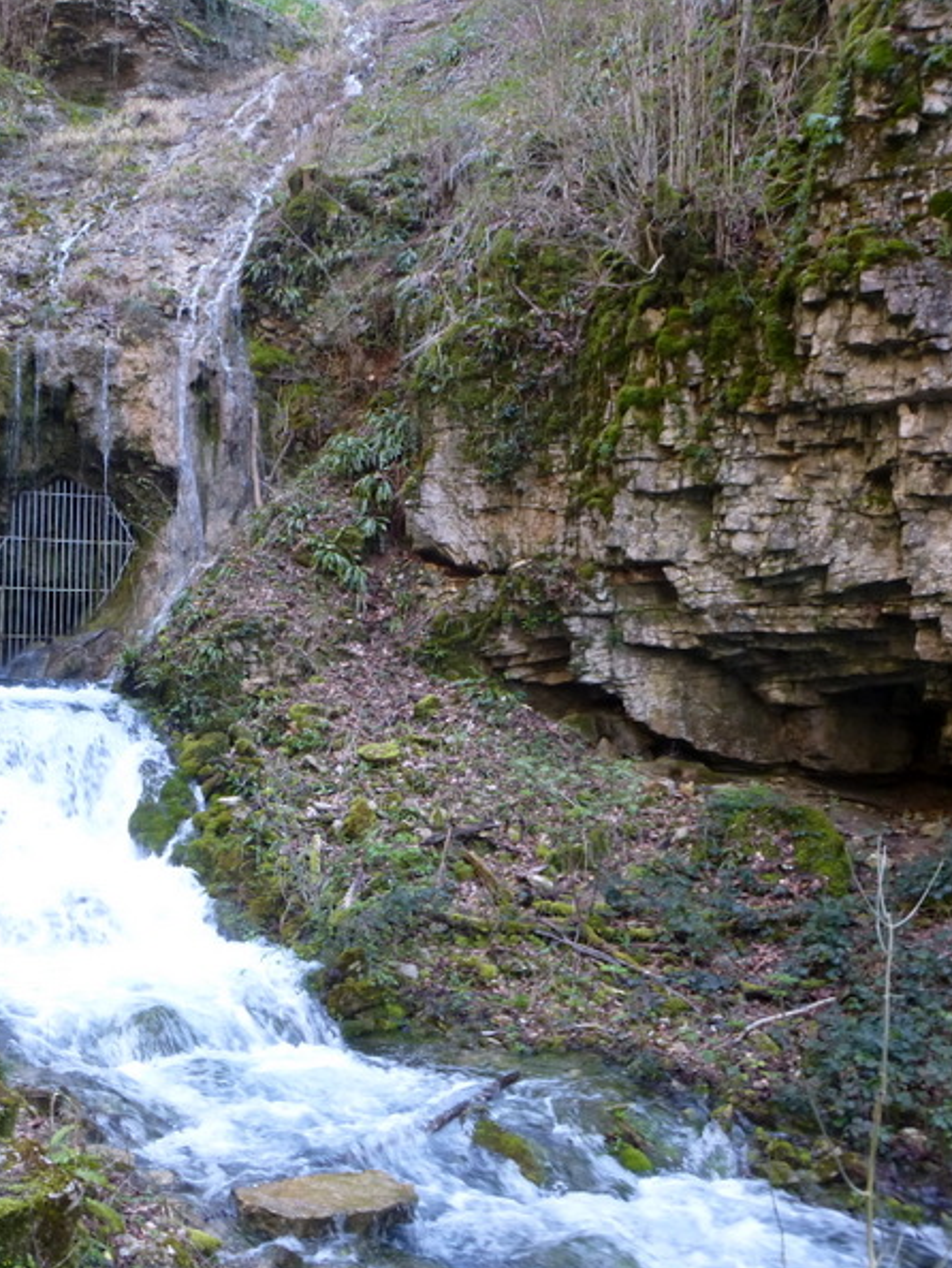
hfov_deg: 40.1
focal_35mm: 35
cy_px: 632
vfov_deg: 52.6
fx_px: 1282
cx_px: 295
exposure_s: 1/60
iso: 320
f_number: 3.4
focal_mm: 4.7
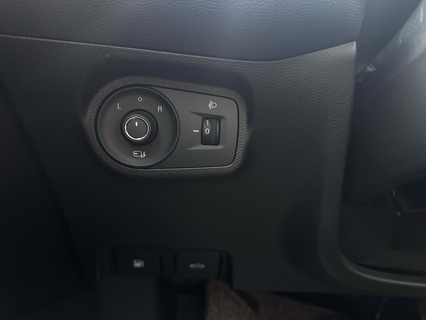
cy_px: 160
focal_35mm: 24
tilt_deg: -9.2
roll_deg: -2.4
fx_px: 295
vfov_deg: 56.8
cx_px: 213
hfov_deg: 71.6
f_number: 1.78
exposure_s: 1/60
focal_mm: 6.86
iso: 400
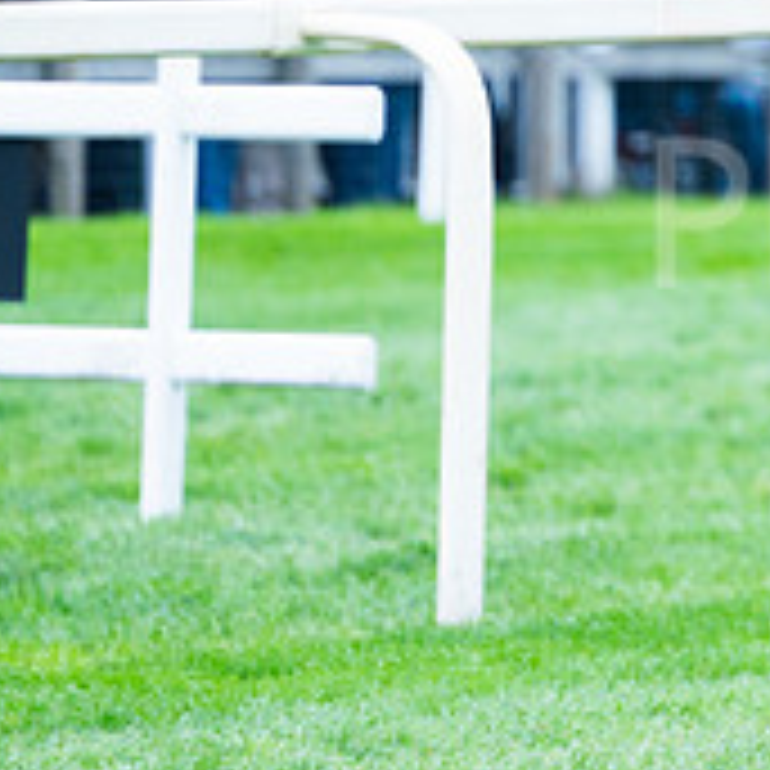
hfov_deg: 2.3
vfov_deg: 2.3
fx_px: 18799
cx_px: 1238
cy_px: 5
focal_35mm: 747
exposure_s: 1/1000
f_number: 4
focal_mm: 260
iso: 800
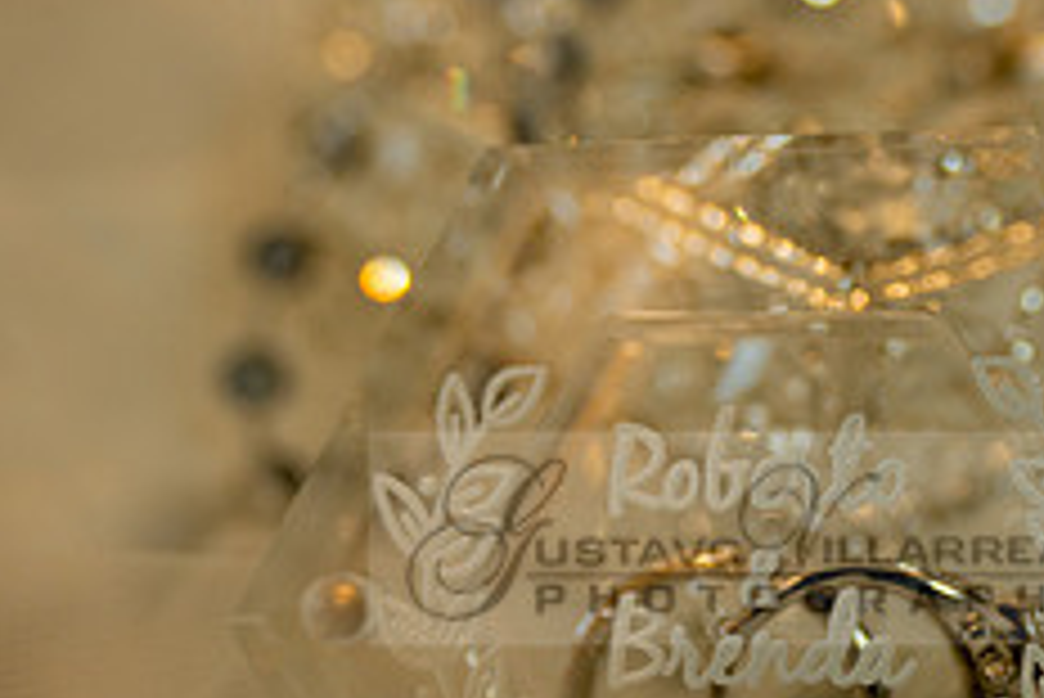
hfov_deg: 28.5
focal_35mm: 70
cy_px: 538
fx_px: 2031
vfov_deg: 19.3
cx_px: 760
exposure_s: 1/80
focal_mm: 28
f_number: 4
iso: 400
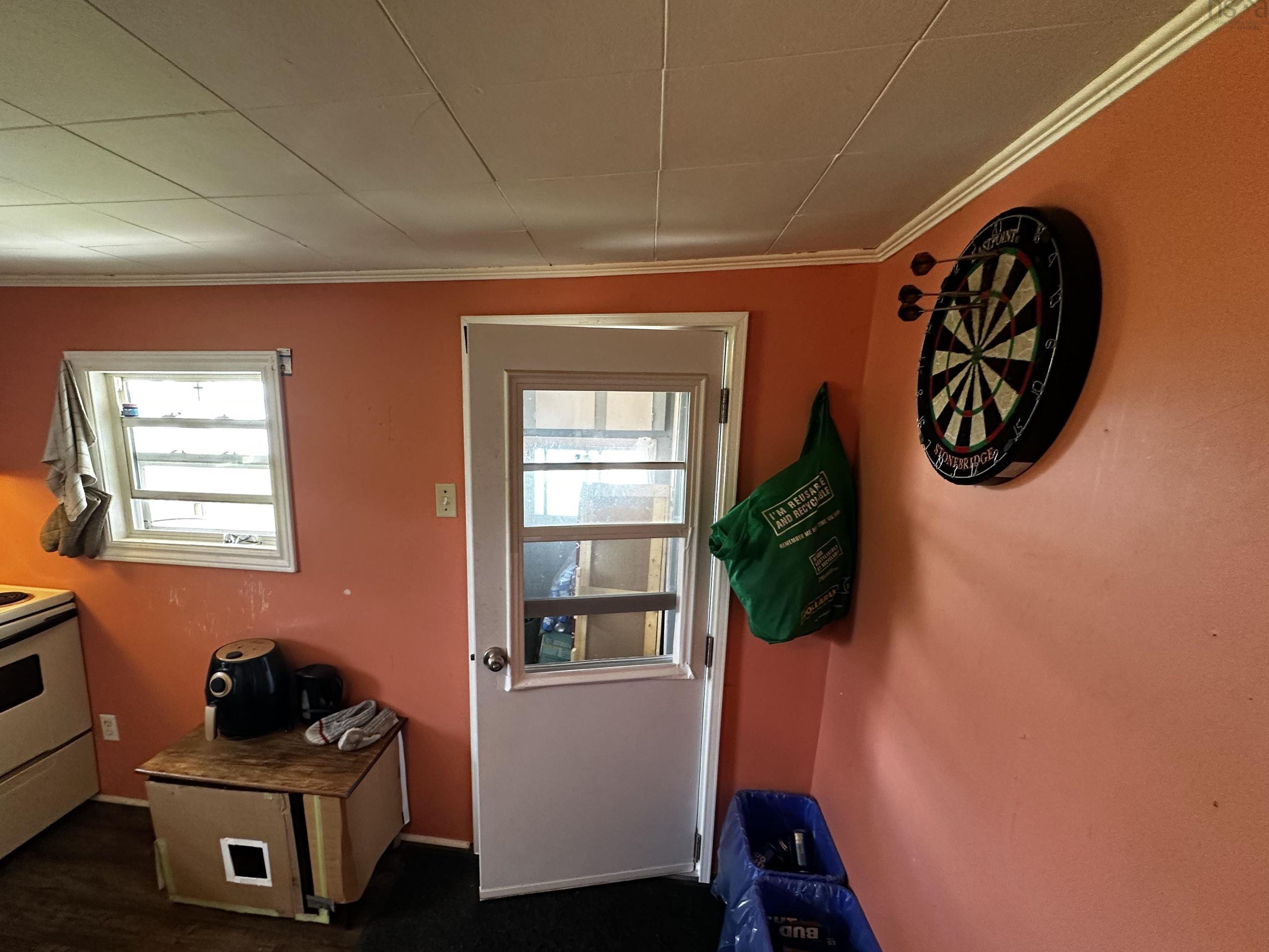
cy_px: 527
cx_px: 564
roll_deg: -0.8
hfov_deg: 94.1
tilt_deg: -10.5
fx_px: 587
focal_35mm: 16
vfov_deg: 77.9
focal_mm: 2.22
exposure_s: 1/60
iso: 250
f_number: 2.2
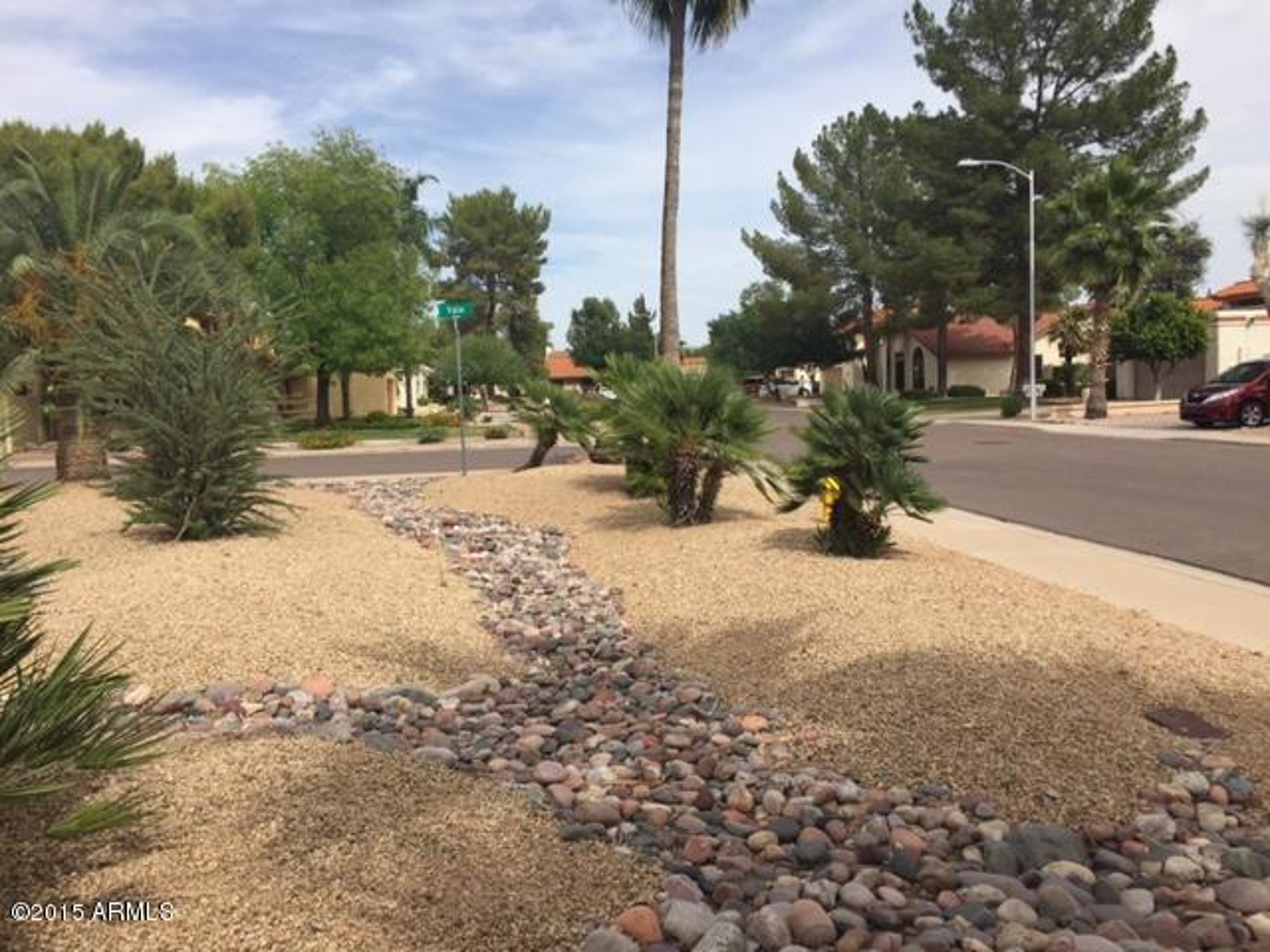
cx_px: 635
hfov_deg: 61.7
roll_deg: +0.8
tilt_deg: -5.3
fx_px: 1064
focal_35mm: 29
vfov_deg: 48.2
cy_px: 476
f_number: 2.2
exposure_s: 1/2326
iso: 32
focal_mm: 4.15
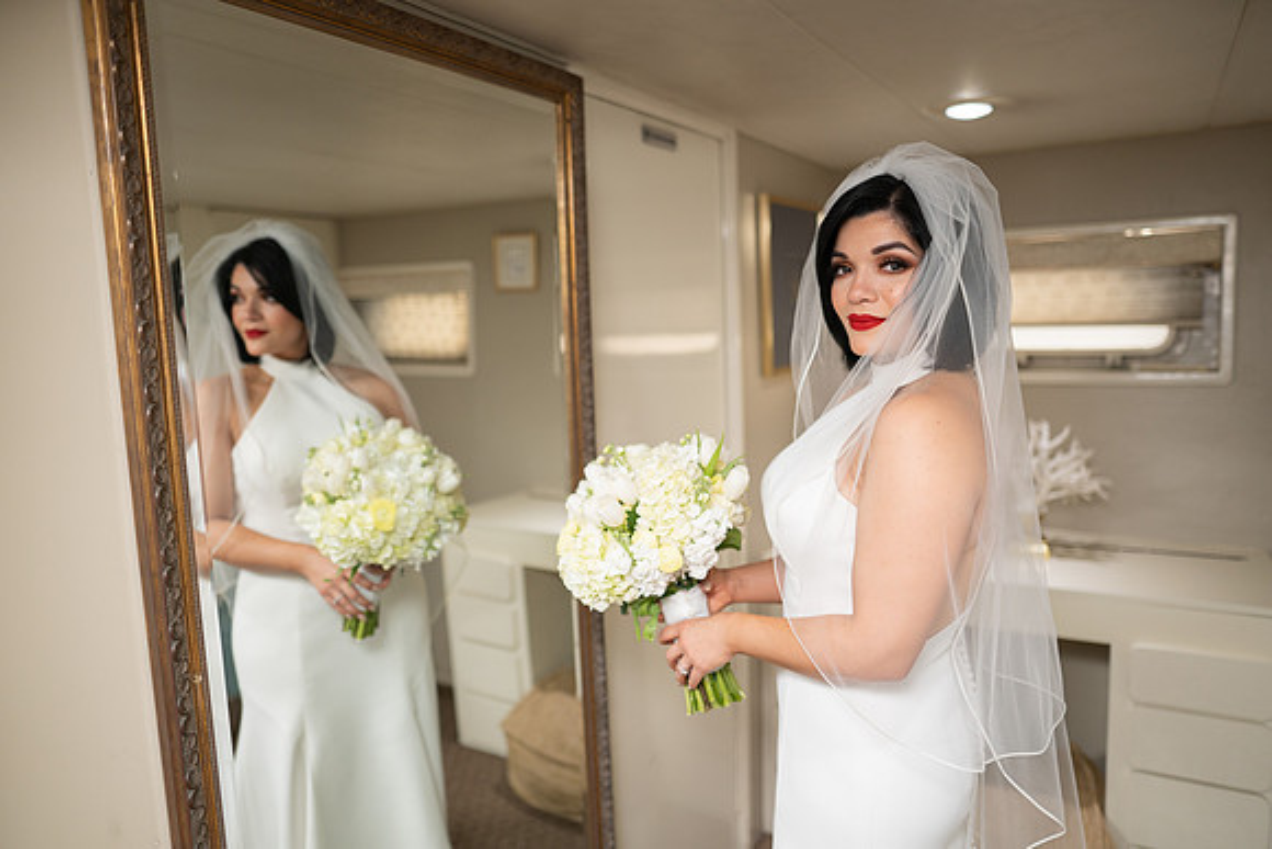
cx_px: 636
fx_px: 848
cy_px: 424
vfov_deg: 53.2
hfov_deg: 73.7
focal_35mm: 24
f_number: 1.4
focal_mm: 24
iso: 250
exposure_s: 1/1000
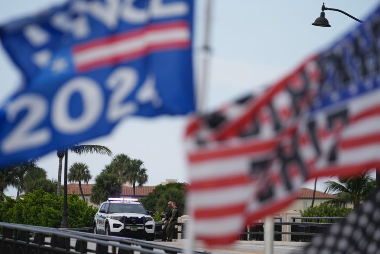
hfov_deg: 6.9
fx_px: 3170
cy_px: 127
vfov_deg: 4.6
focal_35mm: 300
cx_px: 190
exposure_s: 1/2000
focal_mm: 200
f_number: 3.2
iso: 200
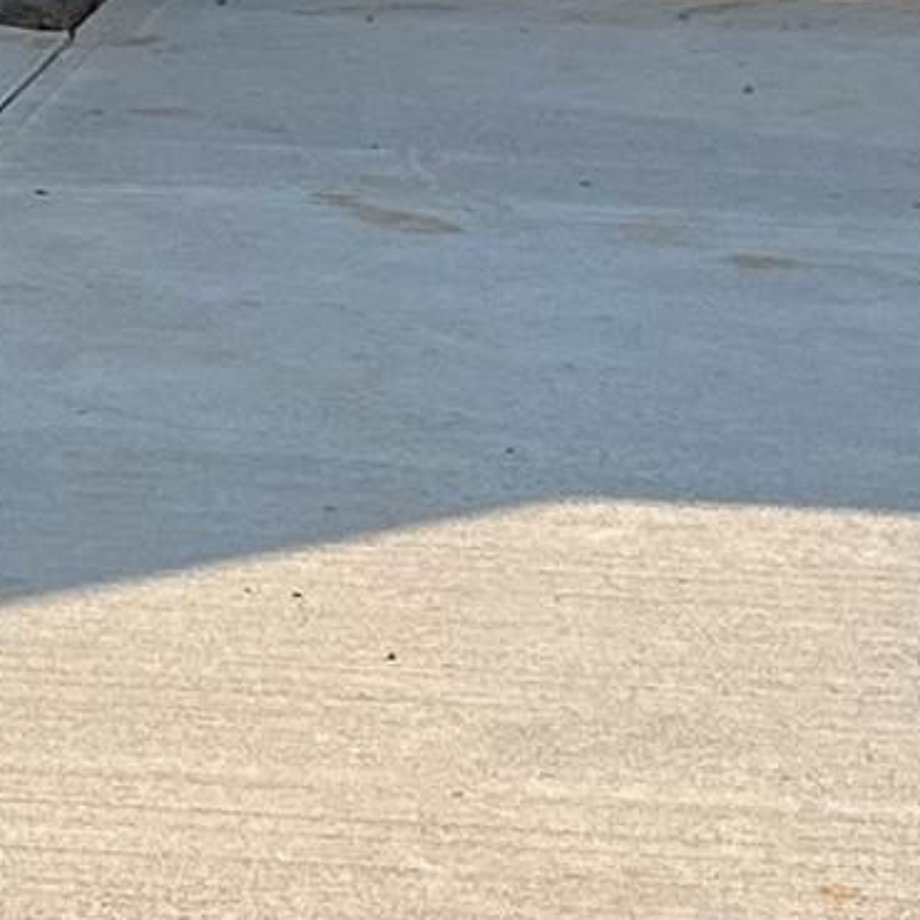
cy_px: -1860
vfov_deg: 8.3
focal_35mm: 176
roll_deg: -1.0
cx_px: 380
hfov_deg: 9.9
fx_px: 5292
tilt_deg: +11.0
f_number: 1.78
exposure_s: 1/5263
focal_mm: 6.86
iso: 80
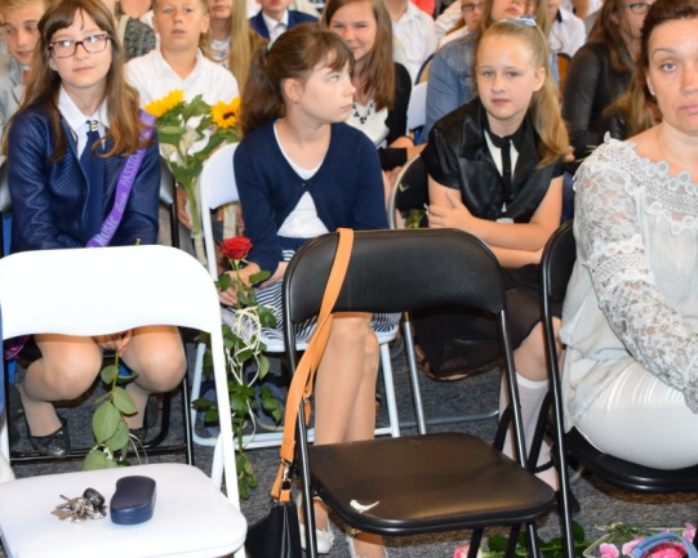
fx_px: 1322
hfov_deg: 29.3
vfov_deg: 23.8
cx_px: 226
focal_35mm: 64
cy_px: 202
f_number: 4.5
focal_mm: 24
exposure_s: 1/100
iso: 800
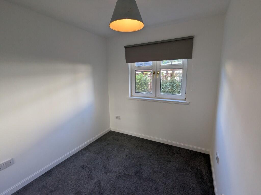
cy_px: 98
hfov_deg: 94.5
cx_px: 130
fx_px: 121
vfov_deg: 78.1
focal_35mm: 16
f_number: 2.2
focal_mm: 2.35
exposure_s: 1/100
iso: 111
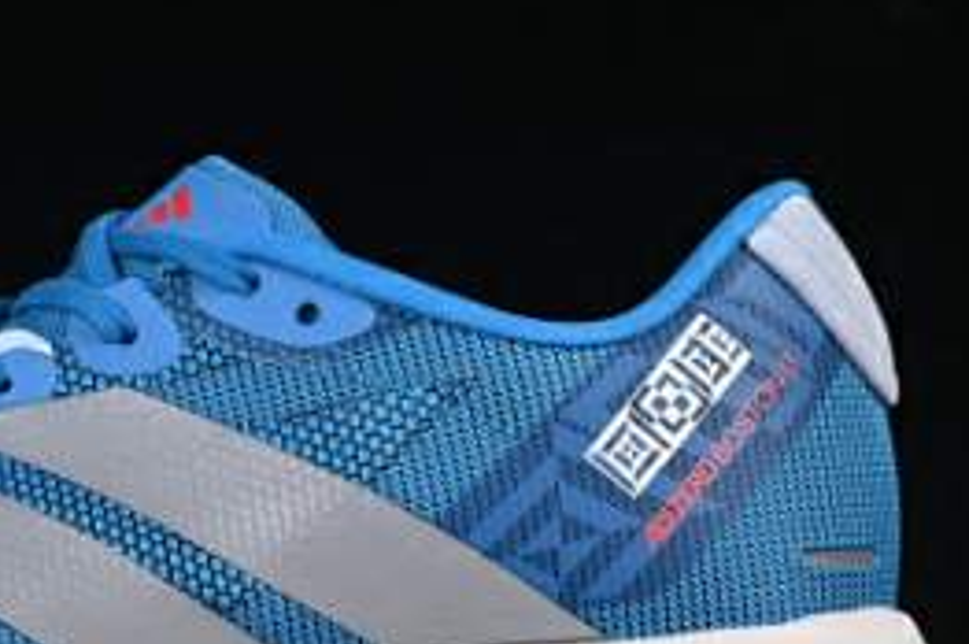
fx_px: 5619
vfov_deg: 6.6
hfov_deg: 9.8
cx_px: 92
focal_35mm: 209
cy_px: 374
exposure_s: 1/80
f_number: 8
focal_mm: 50
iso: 160
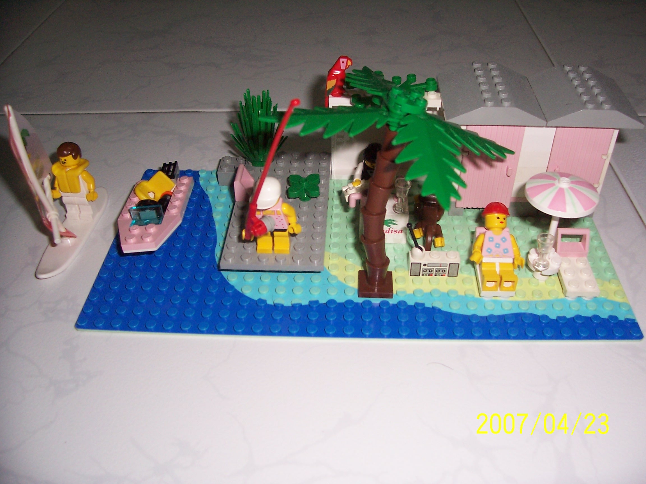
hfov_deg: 54.0
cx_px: 323
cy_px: 242
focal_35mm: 34
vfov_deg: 41.8
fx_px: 635
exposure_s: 1/60
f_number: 2.7
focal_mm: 5.6
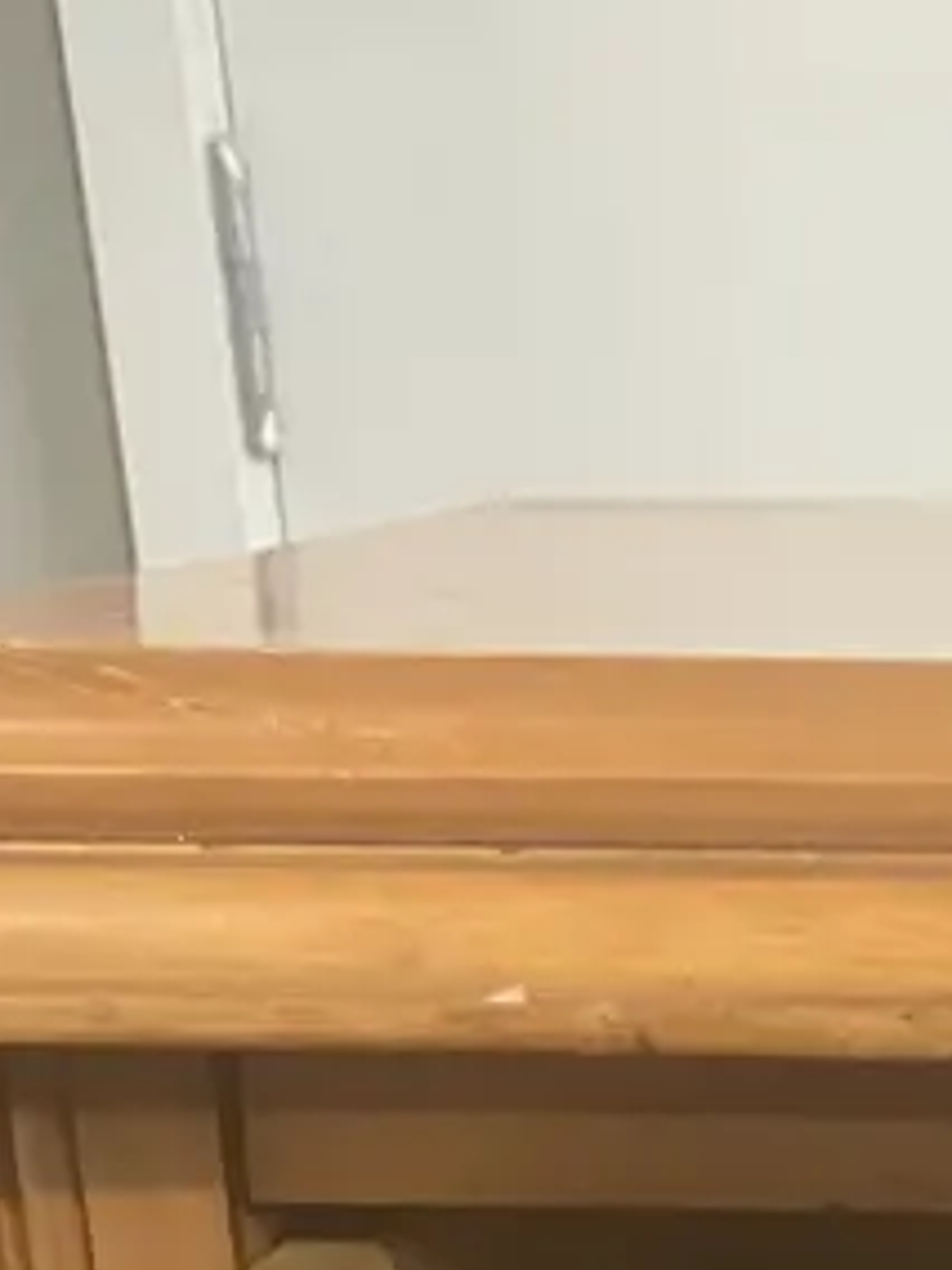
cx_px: 1412
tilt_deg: -24.0
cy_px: 2003
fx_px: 3704
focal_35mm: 101
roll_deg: -0.9
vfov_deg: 17.2
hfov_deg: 13.8
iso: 320
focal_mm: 3.99
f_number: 1.8
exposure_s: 1/33
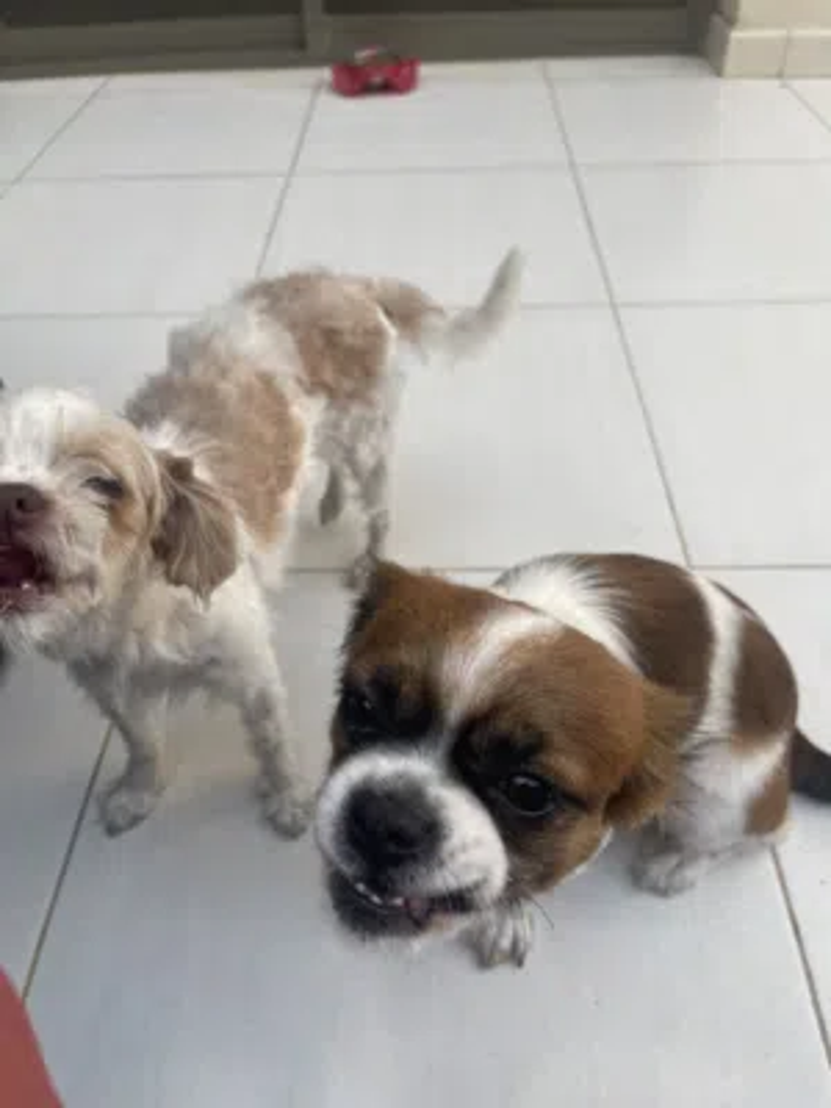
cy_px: 554
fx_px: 800
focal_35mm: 25
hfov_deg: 54.9
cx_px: 416
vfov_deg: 69.4
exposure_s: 1/474
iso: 32
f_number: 1.6
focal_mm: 5.1
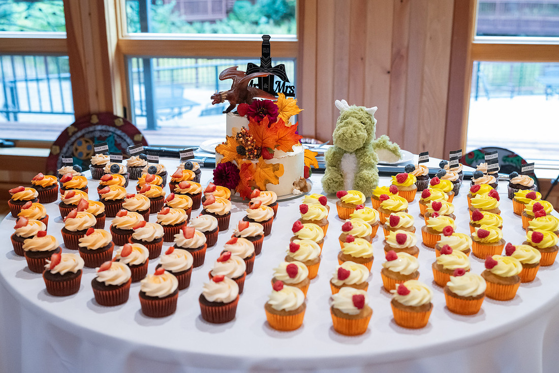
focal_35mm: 43
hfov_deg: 45.2
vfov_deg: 31.0
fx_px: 672
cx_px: 277
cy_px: 184
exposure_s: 1/320
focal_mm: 41
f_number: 4
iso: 8000
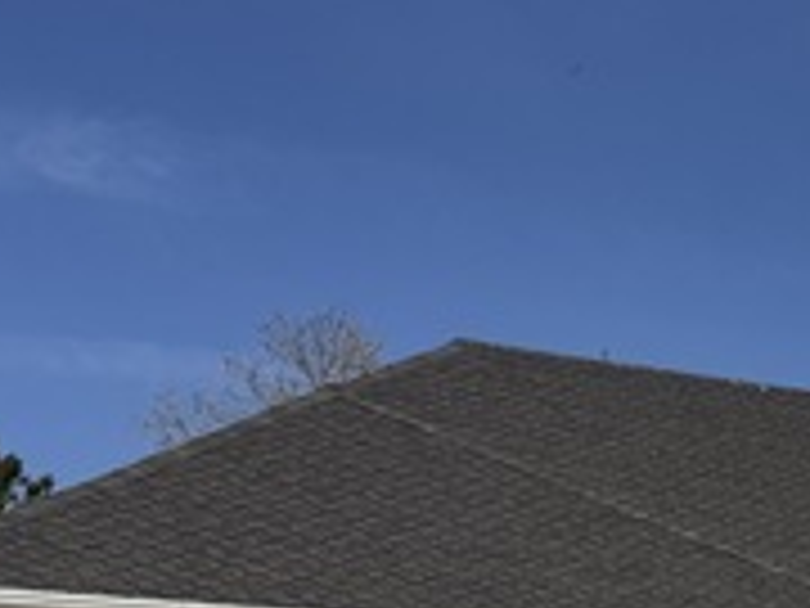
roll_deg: -0.8
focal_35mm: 89
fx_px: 2083
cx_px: 853
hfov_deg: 21.1
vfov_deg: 15.9
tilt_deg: +1.5
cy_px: 748
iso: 80
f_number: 1.78
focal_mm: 6.76
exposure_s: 1/10417
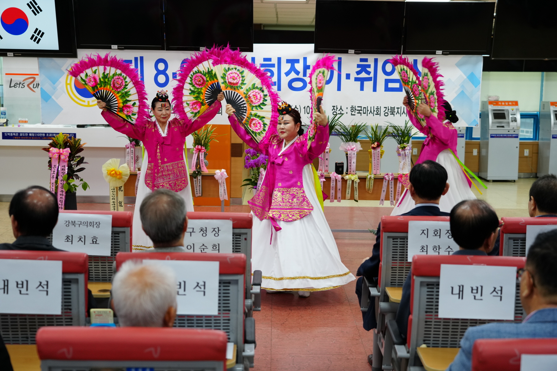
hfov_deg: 38.2
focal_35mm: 52
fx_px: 804
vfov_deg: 26.0
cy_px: 186
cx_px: 278
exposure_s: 1/160
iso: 1000
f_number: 4
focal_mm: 52
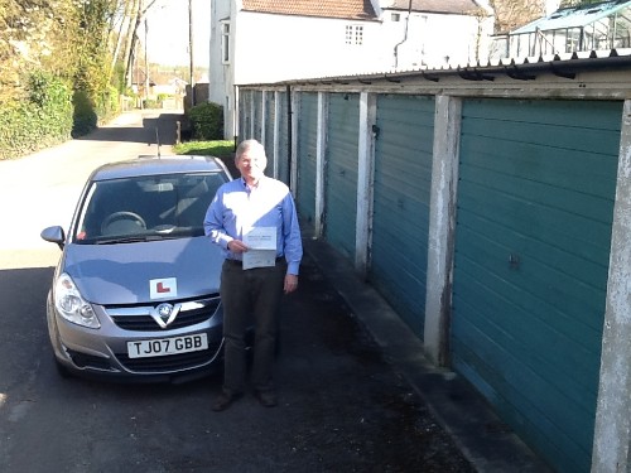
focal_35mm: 44
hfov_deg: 42.9
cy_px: 236
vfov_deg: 32.9
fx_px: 802
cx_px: 316
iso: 40
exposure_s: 1/265
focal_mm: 2.03
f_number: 2.4
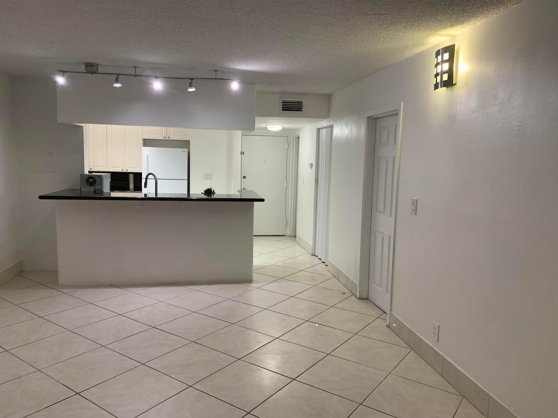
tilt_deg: -6.0
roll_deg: -1.6
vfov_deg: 53.1
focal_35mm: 26
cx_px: 279
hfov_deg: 67.3
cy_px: 209
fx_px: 419
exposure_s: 1/60
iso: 80
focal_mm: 4.25
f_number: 1.8
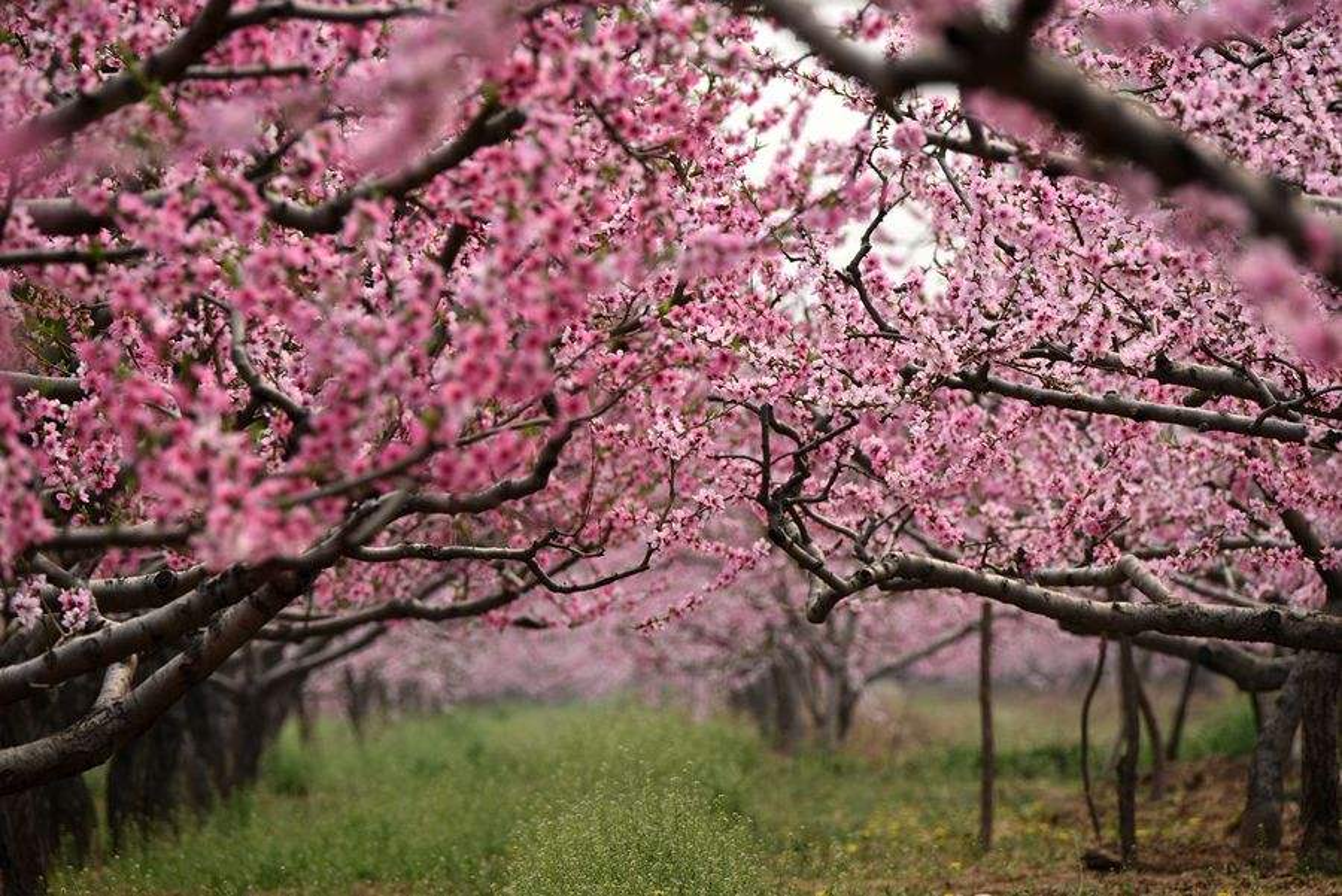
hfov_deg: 5.2
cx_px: 671
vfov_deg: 3.4
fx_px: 14918
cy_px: 448
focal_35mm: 400
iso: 100
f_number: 9
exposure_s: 1/160
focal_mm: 400
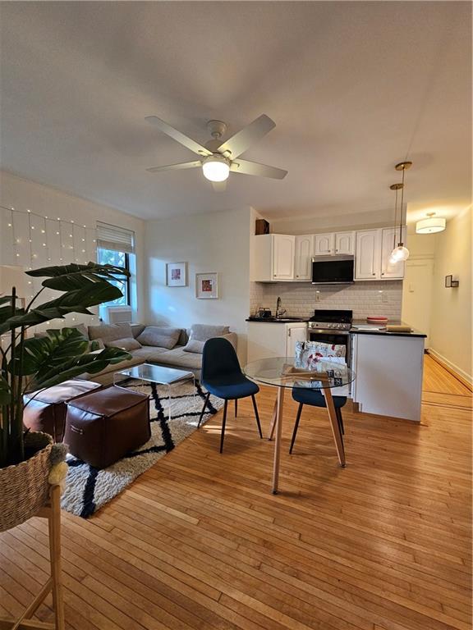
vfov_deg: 106.2
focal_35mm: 13
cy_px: 315
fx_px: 237
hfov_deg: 89.9
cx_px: 236
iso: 200
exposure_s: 1/60
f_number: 2.2
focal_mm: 2.2
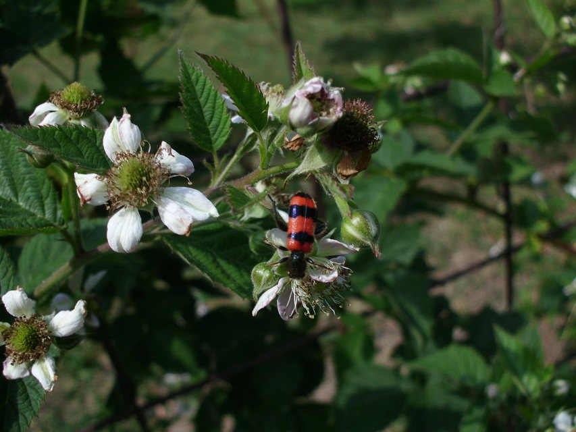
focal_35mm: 36
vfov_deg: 39.7
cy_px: 216
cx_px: 288
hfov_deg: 51.3
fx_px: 599
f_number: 7.3
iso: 100
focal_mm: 6.3
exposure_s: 1/160
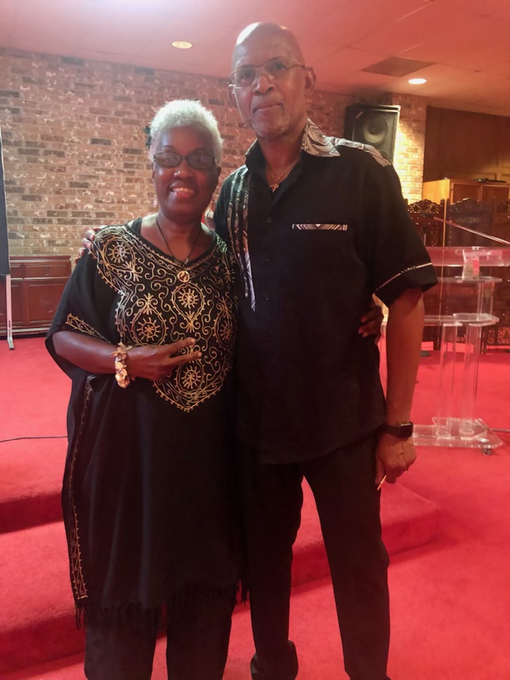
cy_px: 340
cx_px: 255
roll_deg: +0.8
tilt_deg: -10.2
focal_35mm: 28
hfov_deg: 49.7
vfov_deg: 63.4
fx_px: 550
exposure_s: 1/4
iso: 160
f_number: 1.8
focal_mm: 4
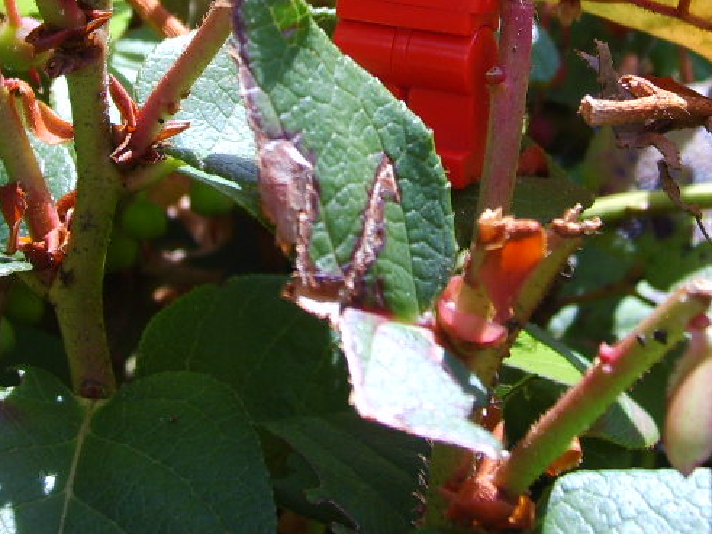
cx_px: 413
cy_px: -20
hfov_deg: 26.6
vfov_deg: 19.5
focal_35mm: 73
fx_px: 1501
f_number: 2.8
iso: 50
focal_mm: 5.8
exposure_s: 1/350
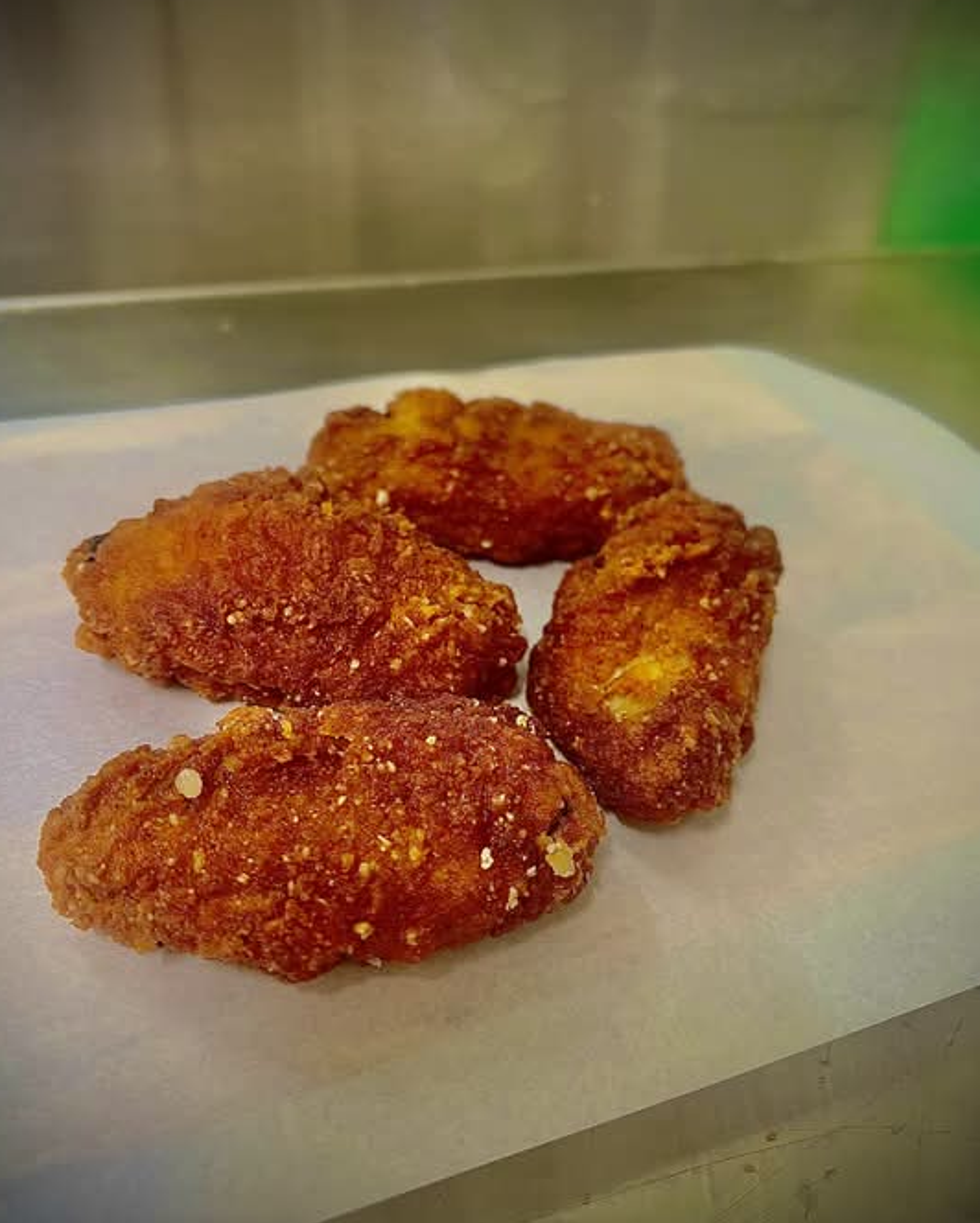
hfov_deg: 51.6
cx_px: 484
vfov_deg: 62.2
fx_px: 1014
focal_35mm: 28
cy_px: 616
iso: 100
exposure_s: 1/50
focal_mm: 5.7
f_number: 1.5
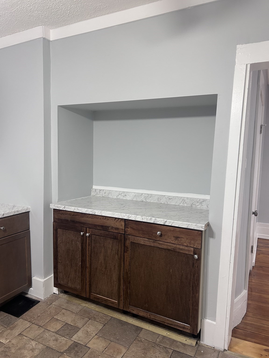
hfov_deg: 53.1
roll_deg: -0.6
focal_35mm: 26
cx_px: 134
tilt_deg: -5.7
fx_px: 269
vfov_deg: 67.3
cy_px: 179
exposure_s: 1/60
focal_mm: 5.7
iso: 200
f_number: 1.5
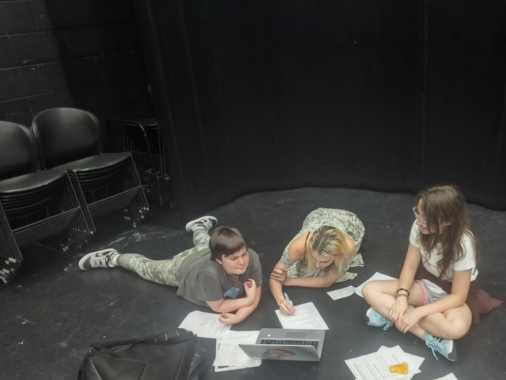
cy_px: 255
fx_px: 497
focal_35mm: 34
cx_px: 312
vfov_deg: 41.2
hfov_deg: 53.4
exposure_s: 1/15.2
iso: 553
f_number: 1.8
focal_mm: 5.56
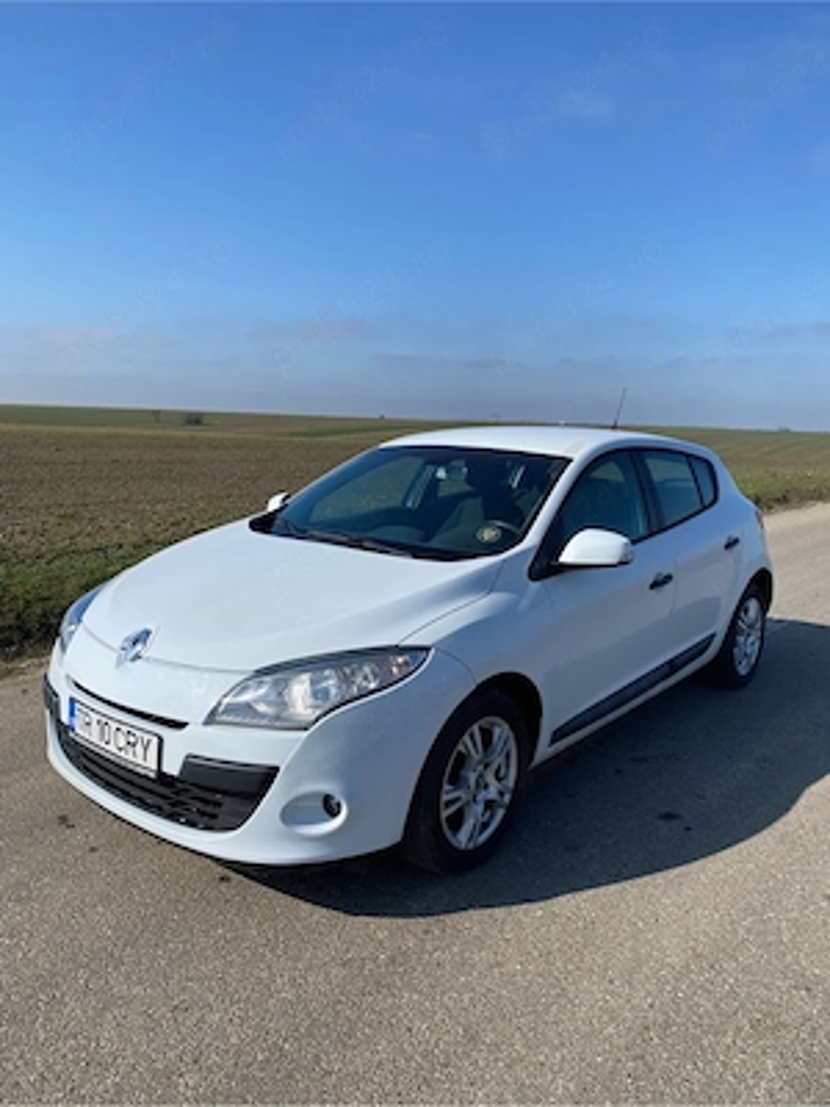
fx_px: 831
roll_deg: -1.5
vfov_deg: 67.3
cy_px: 554
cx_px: 415
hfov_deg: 53.1
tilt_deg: -7.4
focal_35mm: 26
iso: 32
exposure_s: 1/3731
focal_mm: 4.25
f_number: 1.8
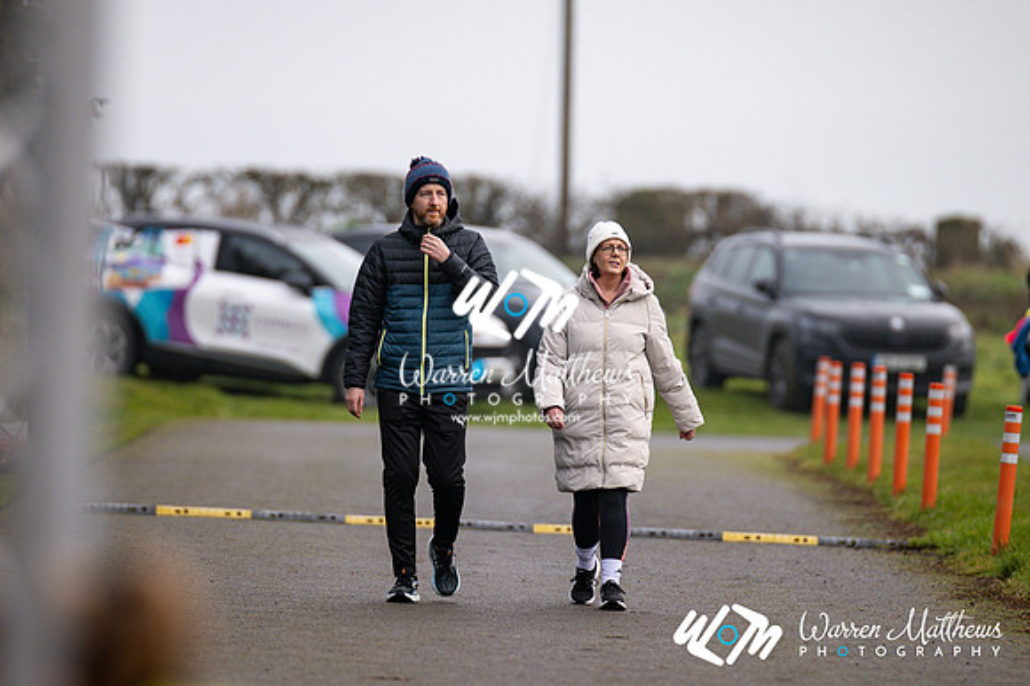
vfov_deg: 3.1
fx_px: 12867
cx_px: 515
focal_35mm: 450
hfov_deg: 4.6
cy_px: 343
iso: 320
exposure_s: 1/1600
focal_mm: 300
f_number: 2.8
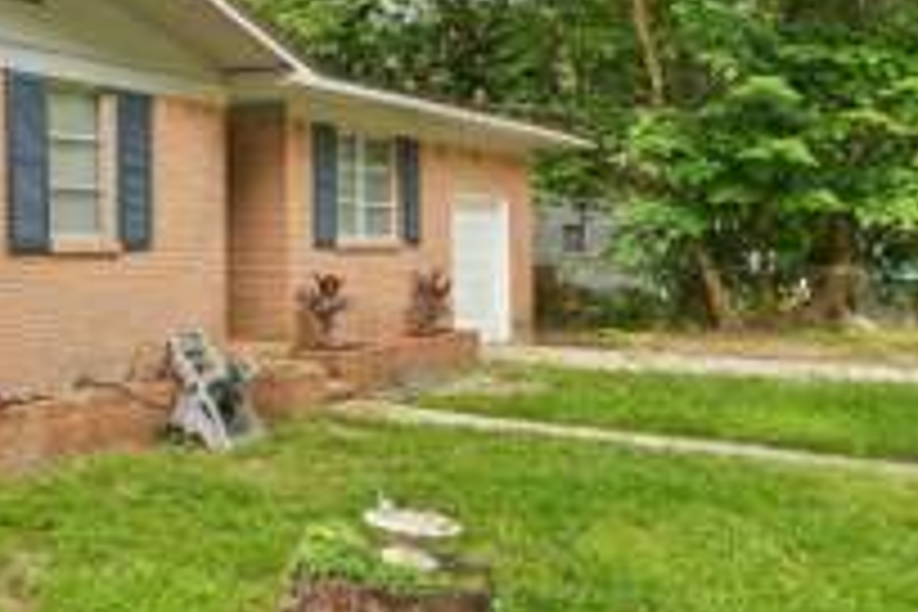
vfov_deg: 33.1
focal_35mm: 40
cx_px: -86
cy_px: 236
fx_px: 1026
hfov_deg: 39.6
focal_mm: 17.1
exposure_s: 1/80
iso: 400
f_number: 10
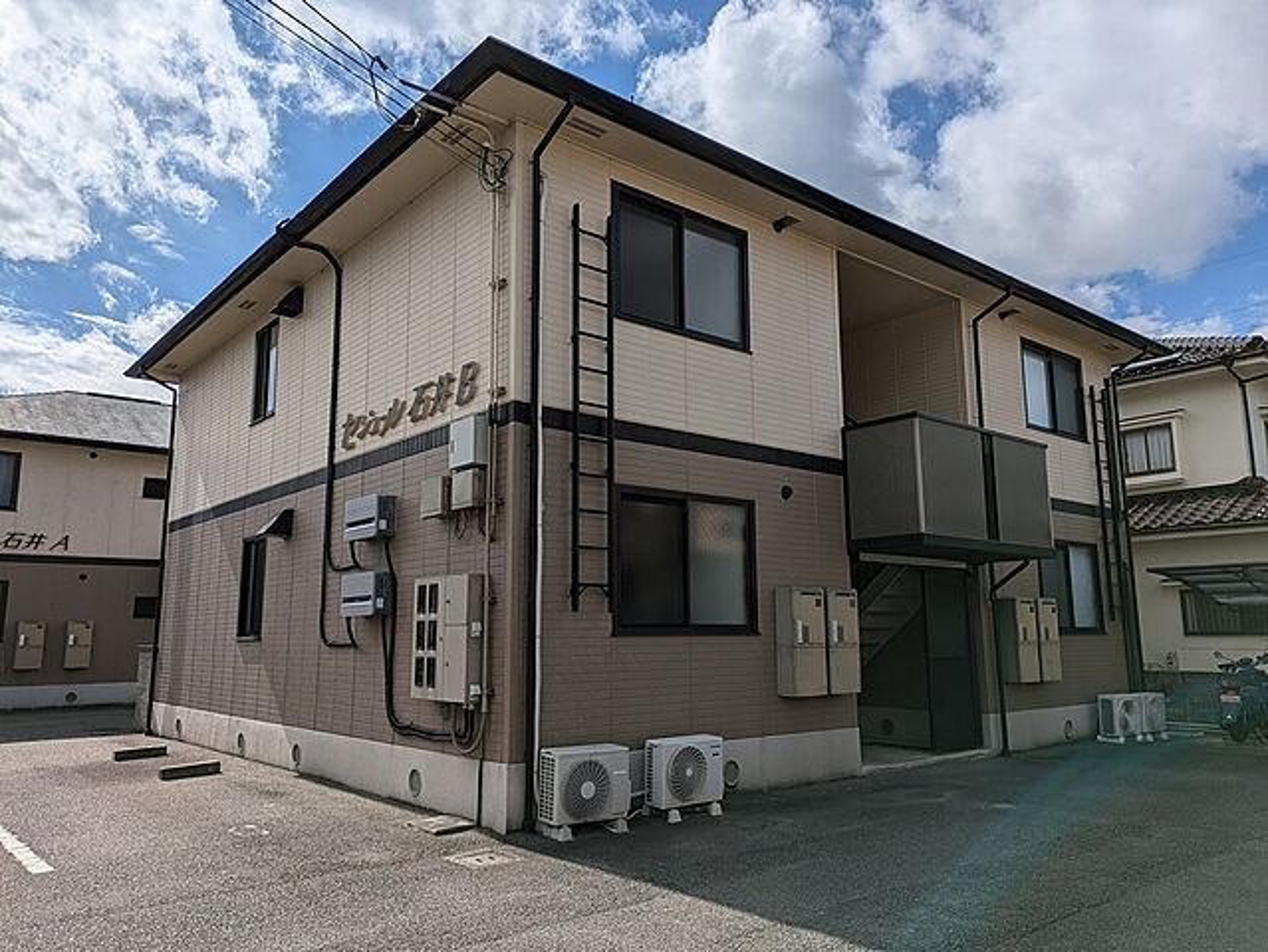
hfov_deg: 69.4
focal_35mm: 25
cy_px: 476
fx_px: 916
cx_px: 634
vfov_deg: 54.9
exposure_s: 1/6452
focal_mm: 5.43
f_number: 1.89
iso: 41
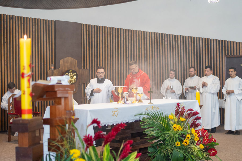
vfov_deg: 26.0
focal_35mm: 52
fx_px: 350
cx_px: 121
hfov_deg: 38.2
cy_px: 80
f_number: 1.8
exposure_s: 1/250
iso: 1000
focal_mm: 35
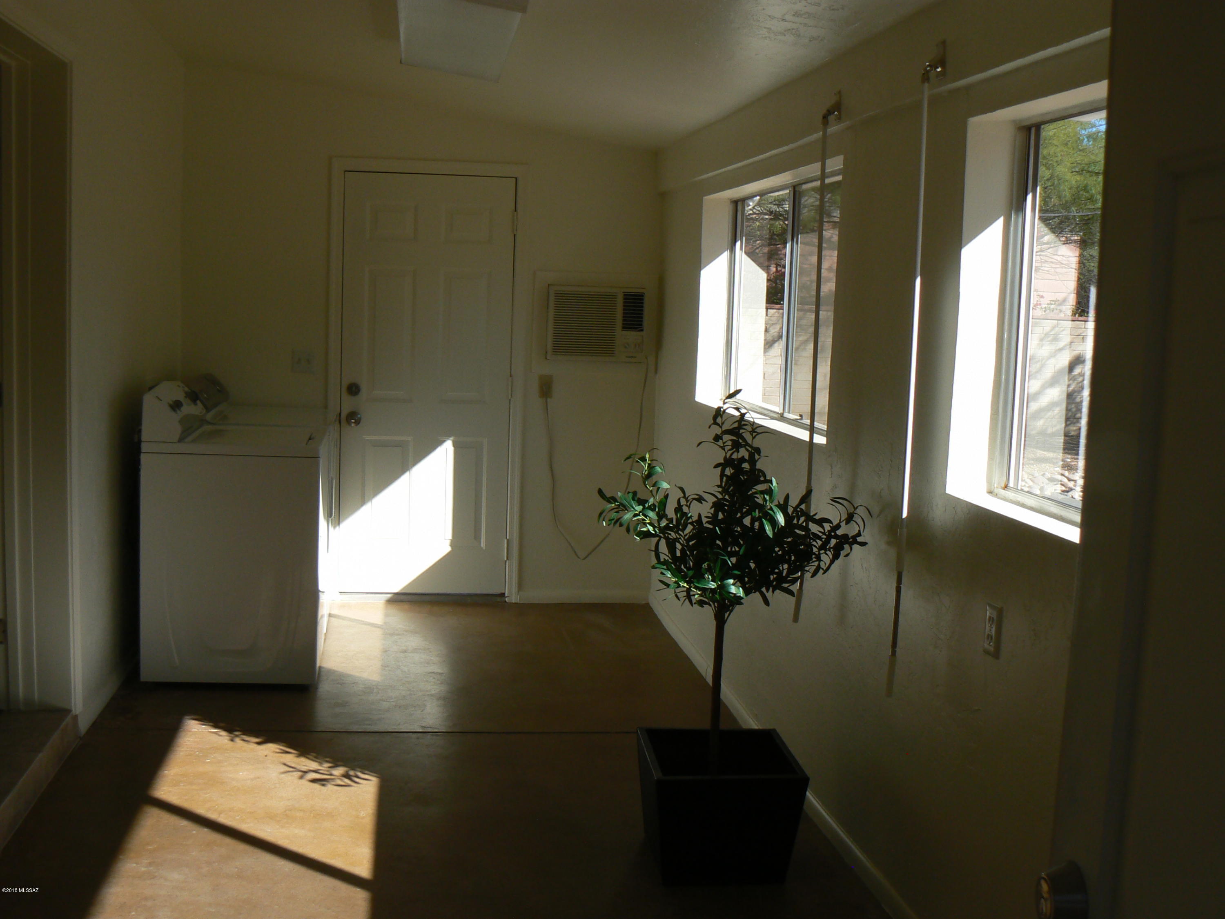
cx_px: 612
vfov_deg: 39.7
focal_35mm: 36
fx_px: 1274
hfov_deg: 51.4
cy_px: 460
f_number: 5.6
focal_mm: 6
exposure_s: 1/200
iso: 80
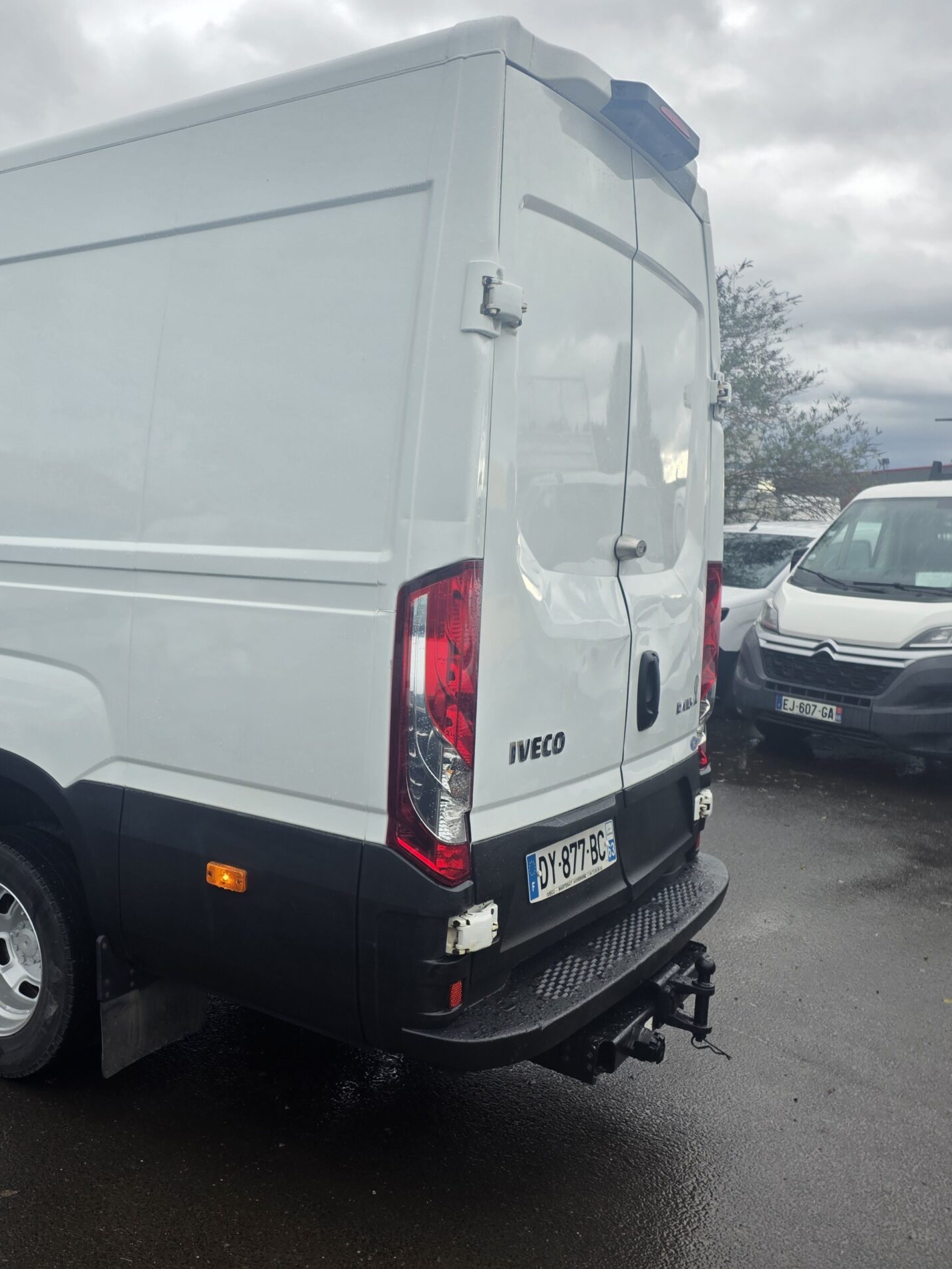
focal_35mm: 31
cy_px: 628
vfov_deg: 58.3
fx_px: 1136
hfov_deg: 43.9
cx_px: 234
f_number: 1.7
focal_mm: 6.25
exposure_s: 1/1410
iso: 80
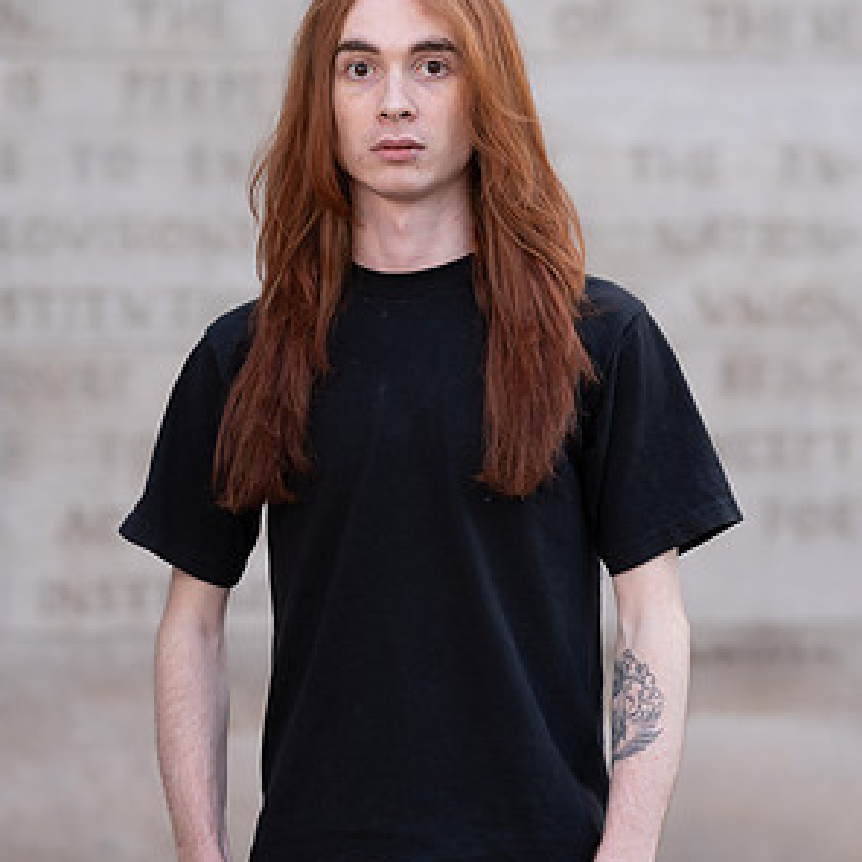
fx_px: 3099
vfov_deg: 15.8
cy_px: 530
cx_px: 428
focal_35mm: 110
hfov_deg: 15.8
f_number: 2.5
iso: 100
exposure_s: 1/100
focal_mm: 85
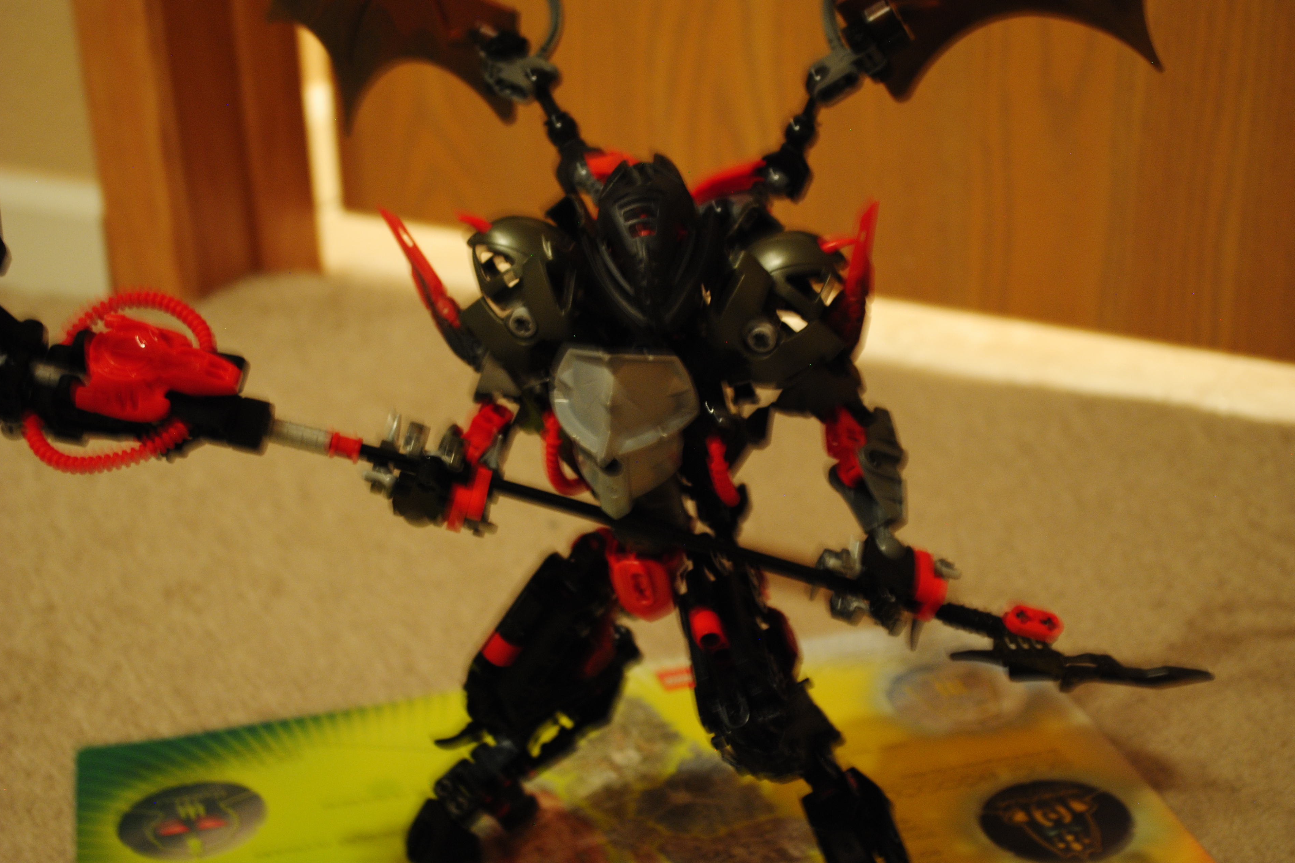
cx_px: 653
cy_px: 435
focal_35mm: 61
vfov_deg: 22.3
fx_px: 2194
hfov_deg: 32.9
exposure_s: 1/1.3
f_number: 5.3
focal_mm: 40
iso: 400
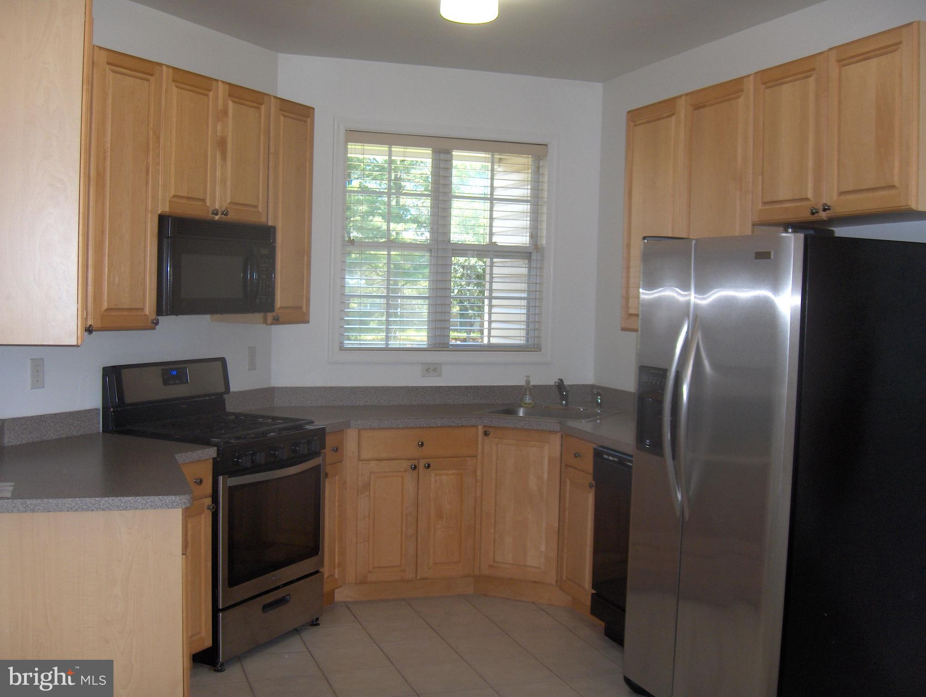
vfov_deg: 36.9
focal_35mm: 39
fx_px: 1045
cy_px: 348
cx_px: 463
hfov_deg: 47.8
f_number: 2.8
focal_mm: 8
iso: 100
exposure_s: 1/60
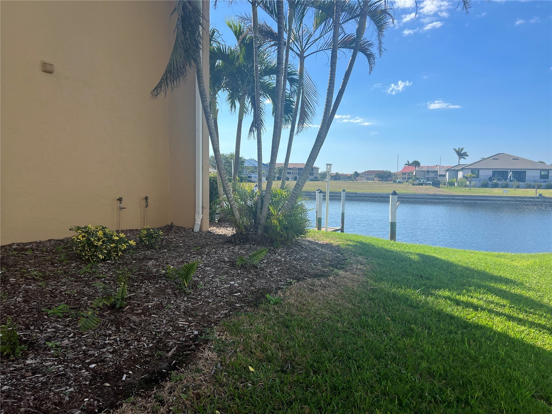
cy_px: 207
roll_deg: -1.5
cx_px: 276
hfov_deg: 67.3
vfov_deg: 53.1
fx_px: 415
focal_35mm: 26
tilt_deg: -3.9
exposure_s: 1/3077
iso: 50
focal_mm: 5.7
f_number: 1.5
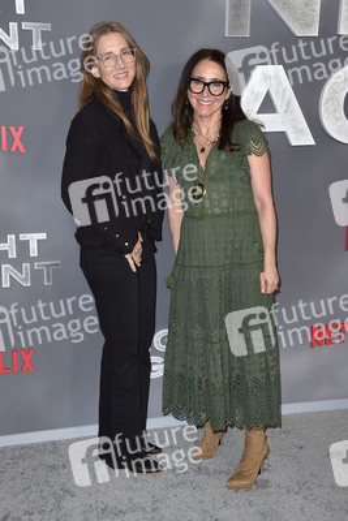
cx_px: 174
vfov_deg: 38.2
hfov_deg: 26.0
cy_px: 260
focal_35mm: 52
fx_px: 753
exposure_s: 1/250
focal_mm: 52
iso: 400
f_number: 6.3
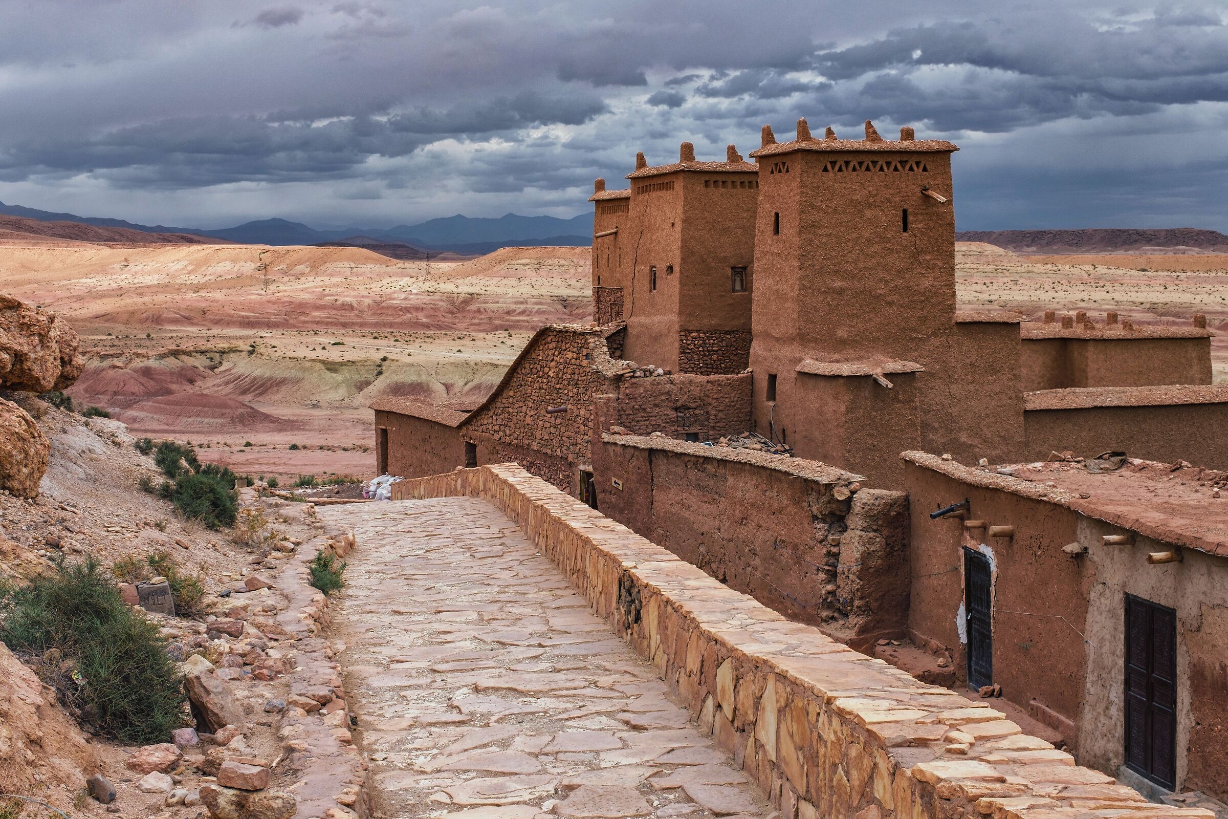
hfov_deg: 42.7
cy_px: 410
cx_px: 614
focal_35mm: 46
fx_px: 1569
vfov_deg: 29.2
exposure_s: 1/200
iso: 160
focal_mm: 30.8
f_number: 9
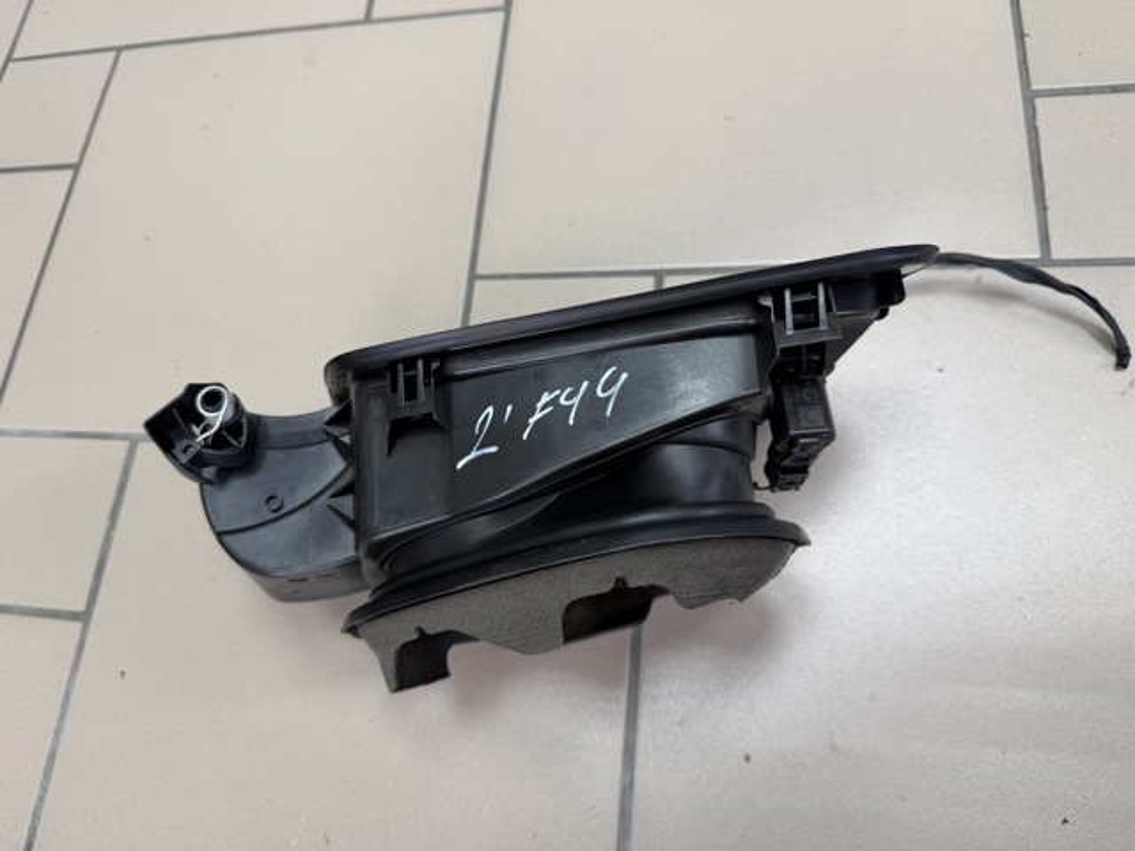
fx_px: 787
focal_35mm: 24
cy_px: 426
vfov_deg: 56.8
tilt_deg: -67.3
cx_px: 568
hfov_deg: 71.6
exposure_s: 1/100
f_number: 1.78
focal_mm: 6.76
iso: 100
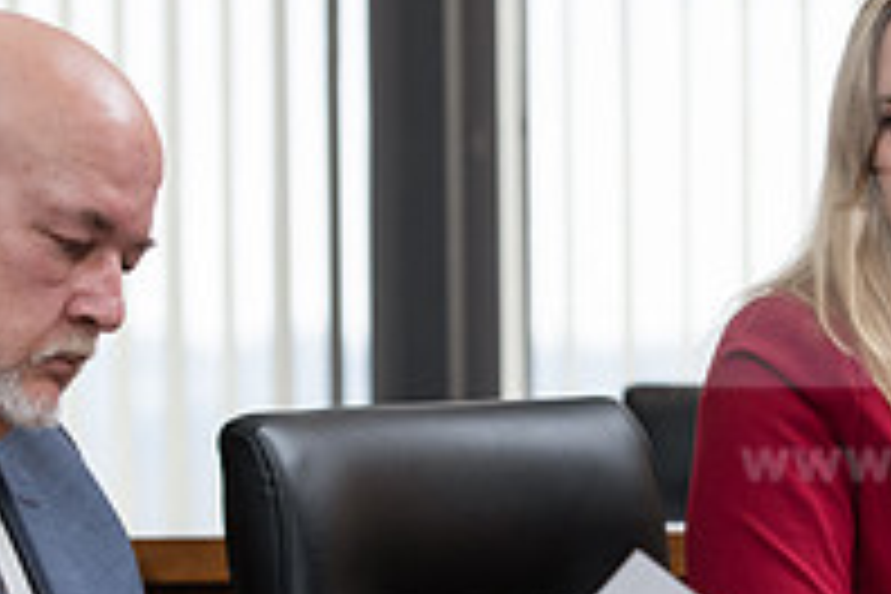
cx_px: 536
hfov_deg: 7.0
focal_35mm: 293
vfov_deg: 4.7
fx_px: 7251
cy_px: 556
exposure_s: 1/200
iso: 1000
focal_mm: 100
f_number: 4
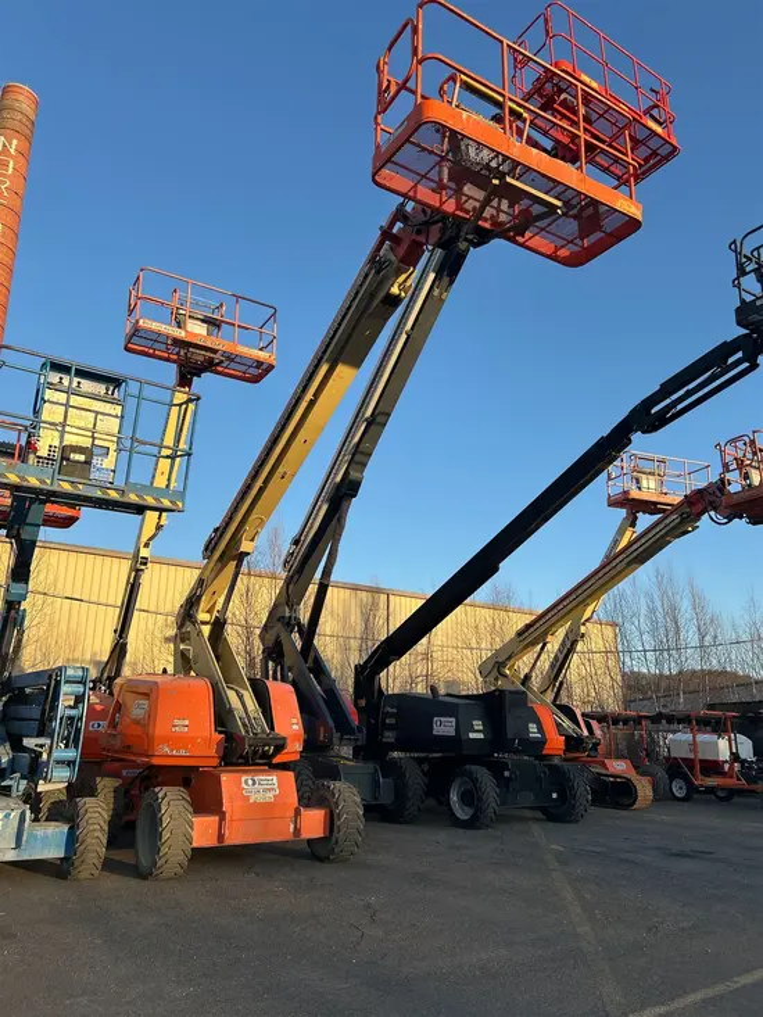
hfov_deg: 53.1
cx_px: 382
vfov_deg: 67.3
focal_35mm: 26
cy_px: 508
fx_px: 764
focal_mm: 5.7
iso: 50
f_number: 1.5
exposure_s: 1/1252
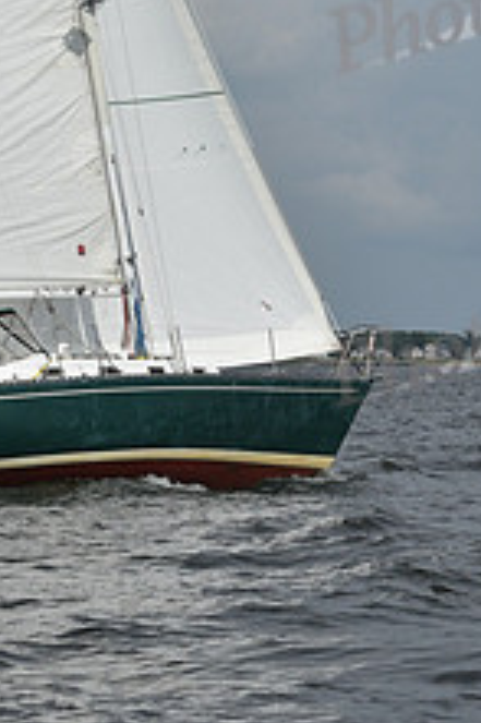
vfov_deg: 11.0
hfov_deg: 7.4
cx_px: 162
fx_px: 3693
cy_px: -134
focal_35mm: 184
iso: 320
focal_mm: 70
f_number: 13
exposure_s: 1/1250
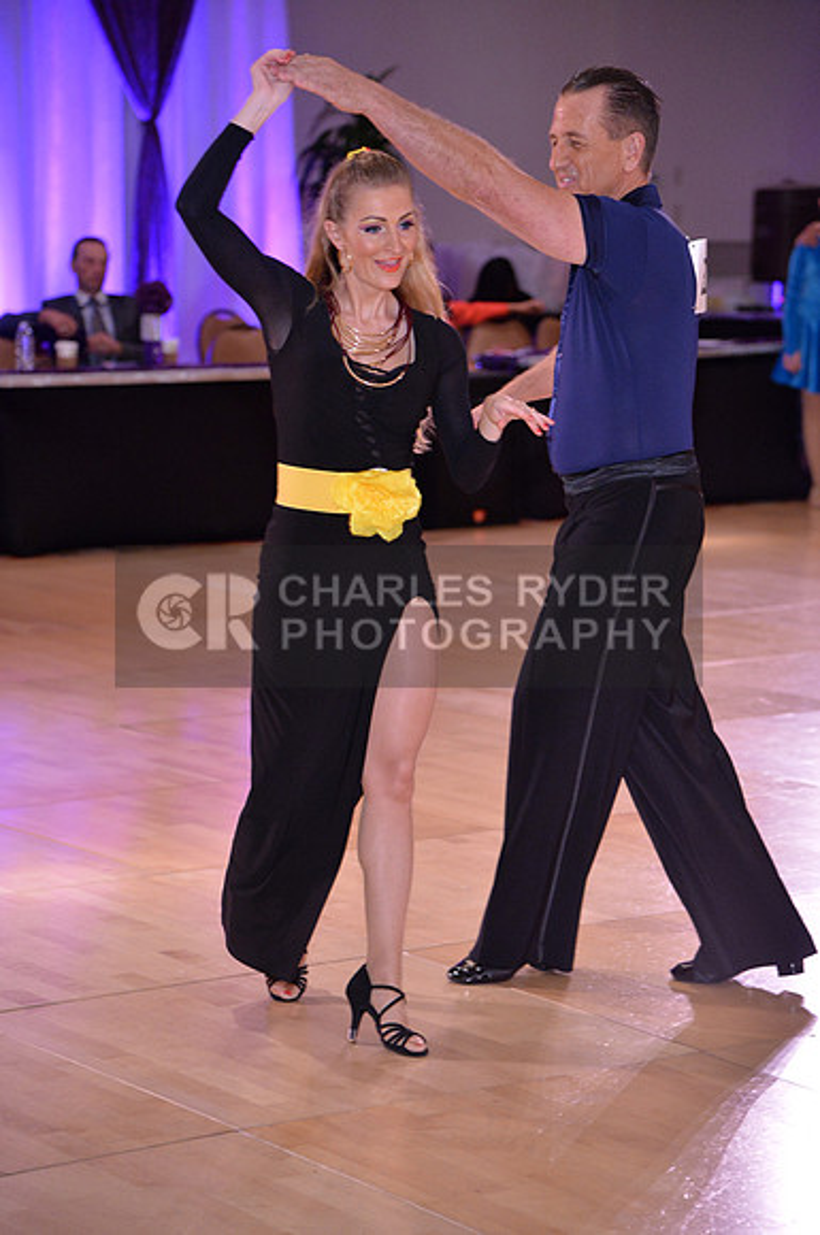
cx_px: 410
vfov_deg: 19.5
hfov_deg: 13.0
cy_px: 618
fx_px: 3598
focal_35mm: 105
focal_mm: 105
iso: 2500
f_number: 4
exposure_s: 1/250
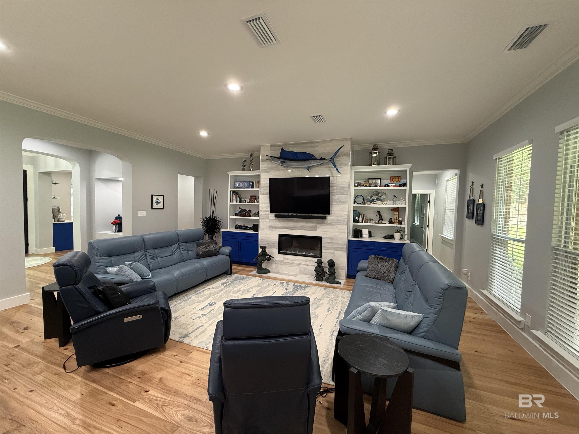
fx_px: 234
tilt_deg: -2.2
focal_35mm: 14
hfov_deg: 102.1
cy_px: 217
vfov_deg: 85.7
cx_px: 290
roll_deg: -1.1
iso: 250
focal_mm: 2.22
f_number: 2.2
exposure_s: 1/60
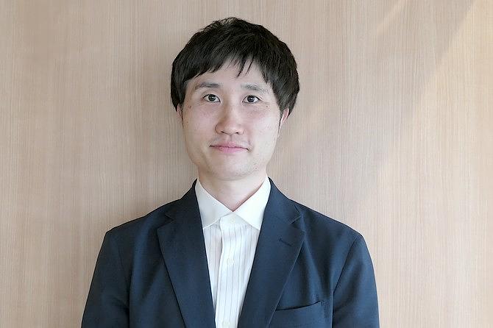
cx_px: 246
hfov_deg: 50.7
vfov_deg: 35.0
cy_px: 164
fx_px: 520
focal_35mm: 38
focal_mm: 14
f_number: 2.8
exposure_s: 1/80
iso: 1000
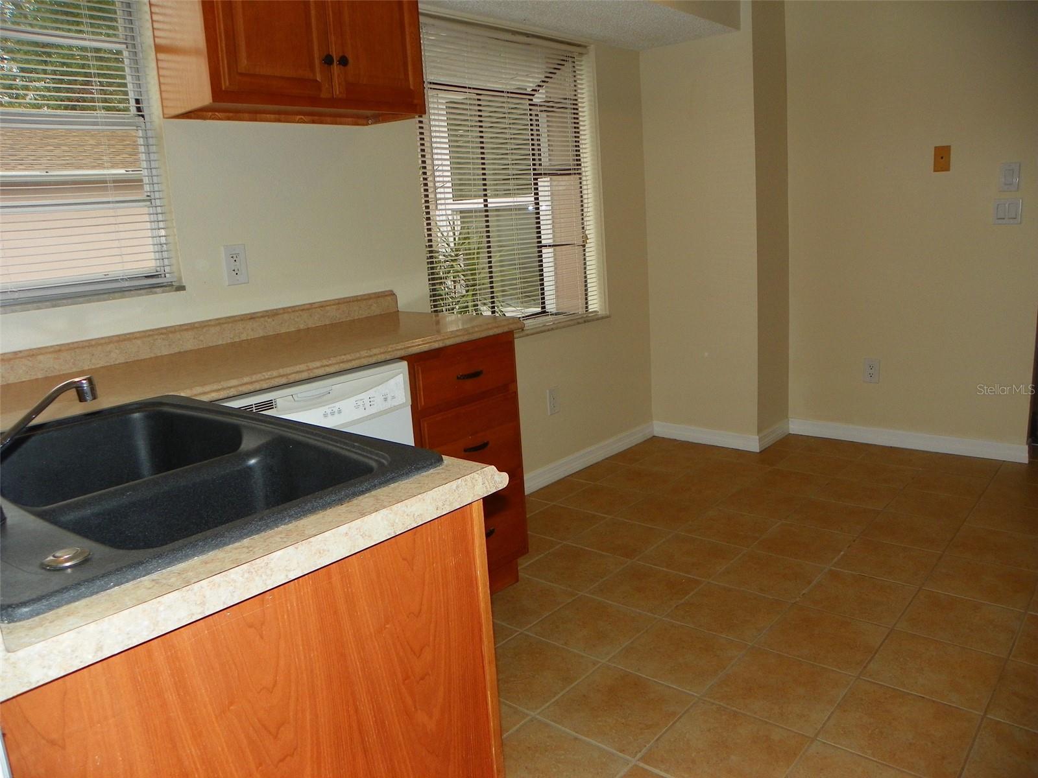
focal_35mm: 26
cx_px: 519
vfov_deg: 53.1
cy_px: 389
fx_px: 780
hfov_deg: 67.3
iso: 64
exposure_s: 1/125
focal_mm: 4.6
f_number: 2.8
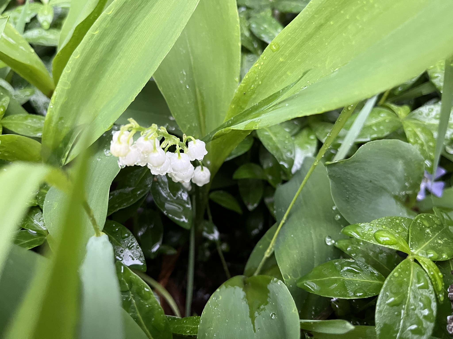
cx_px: 226
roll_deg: -8.2
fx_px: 340
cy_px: 170
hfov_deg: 67.3
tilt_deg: -40.0
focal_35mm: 26
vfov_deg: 53.1
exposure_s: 1/60
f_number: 1.6
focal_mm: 5.1
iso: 500
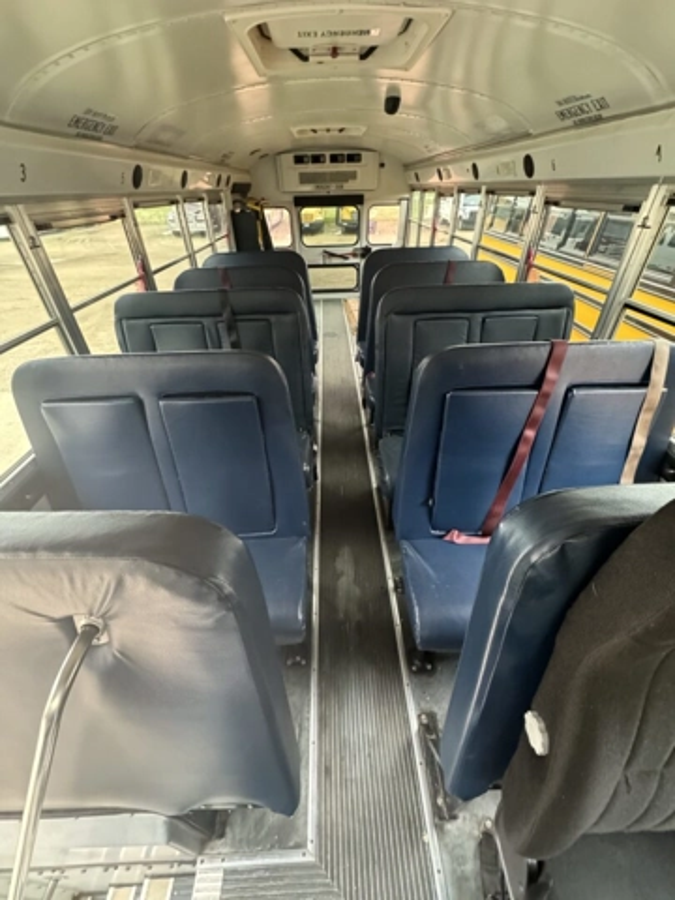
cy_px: 450
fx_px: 364
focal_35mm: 14
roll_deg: +1.7
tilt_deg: -37.1
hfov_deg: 85.7
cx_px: 338
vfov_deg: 102.1
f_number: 2.2
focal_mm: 2.22
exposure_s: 1/45
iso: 1250
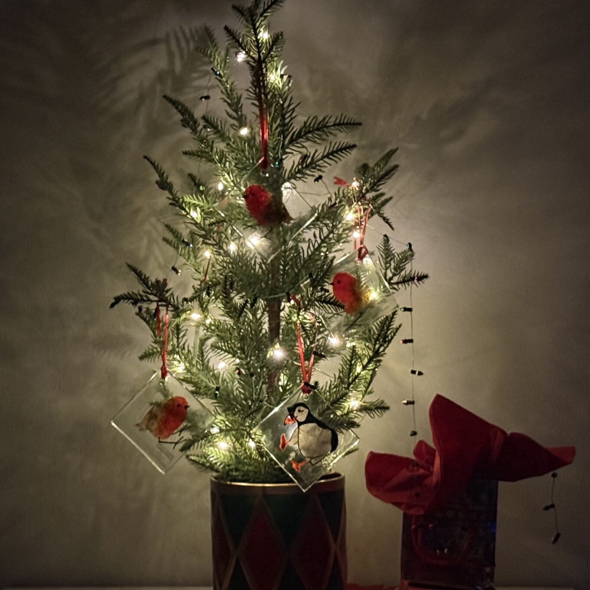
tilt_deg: -3.9
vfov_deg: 21.6
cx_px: 257
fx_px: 1543
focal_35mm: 80
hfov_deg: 21.6
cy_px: 361
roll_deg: -0.5
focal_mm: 6.76
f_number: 1.78
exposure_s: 1/20
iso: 640
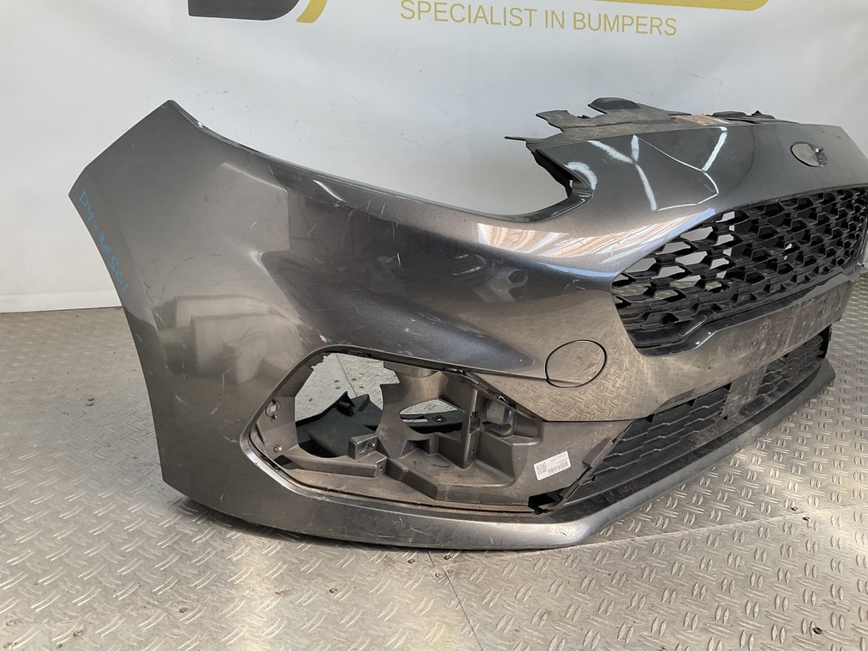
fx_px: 727
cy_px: 326
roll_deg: -5.2
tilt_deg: -19.5
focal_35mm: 29
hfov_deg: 61.7
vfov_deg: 48.2
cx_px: 434
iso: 16
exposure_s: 1/141
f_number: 1.8
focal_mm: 3
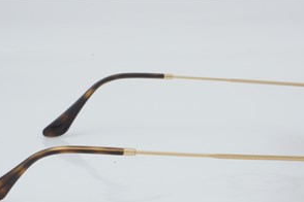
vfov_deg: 13.4
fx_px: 861
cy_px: 132
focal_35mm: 102
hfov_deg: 20.0
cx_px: 169
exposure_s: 1/3
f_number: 29
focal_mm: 50
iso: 100
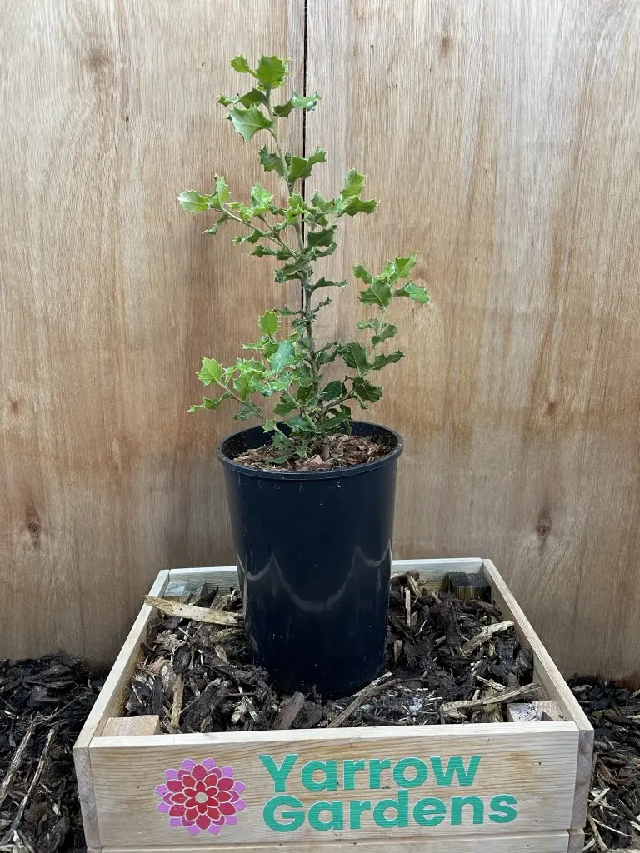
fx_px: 641
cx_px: 320
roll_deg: -0.3
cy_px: 426
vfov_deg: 67.3
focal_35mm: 26
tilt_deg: -12.0
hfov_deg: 53.1
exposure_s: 1/50
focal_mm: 4.2
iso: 100
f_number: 1.6
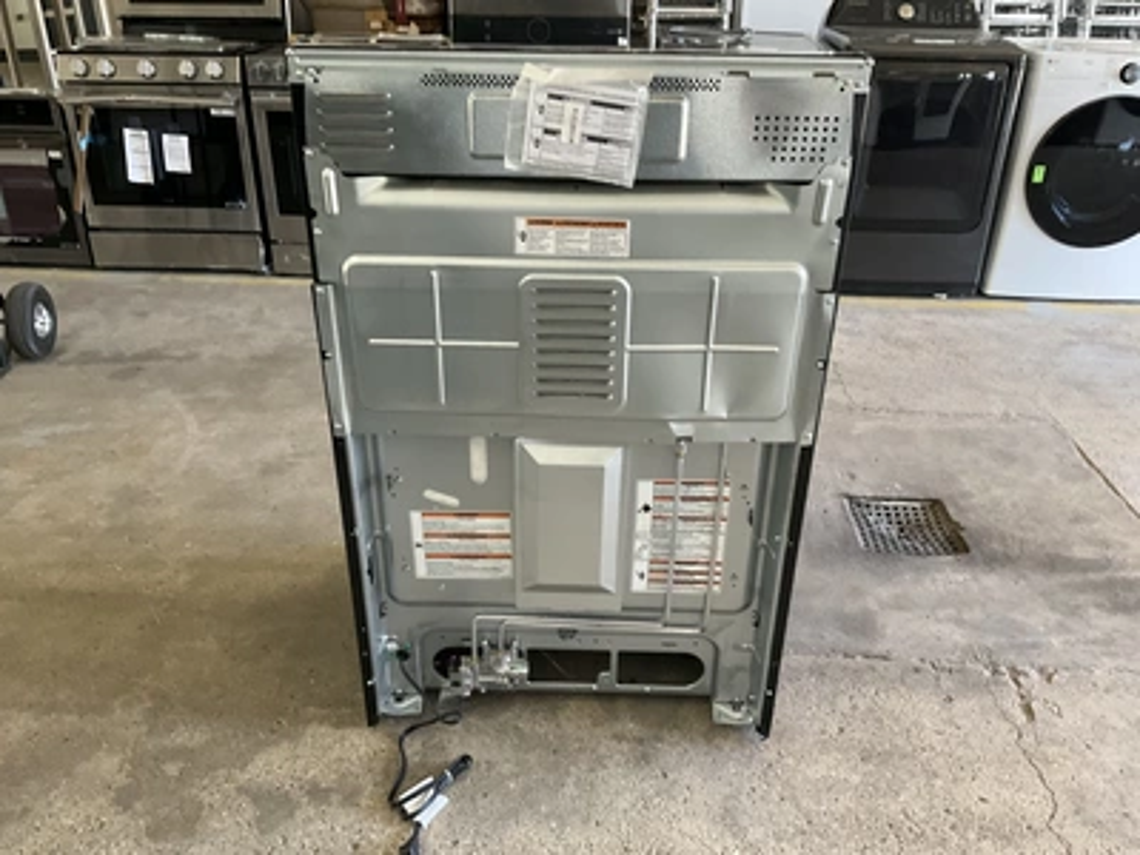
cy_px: 428
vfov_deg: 48.2
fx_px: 955
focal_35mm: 29
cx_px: 570
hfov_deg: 61.7
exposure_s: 1/60
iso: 100
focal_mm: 3
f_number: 1.8
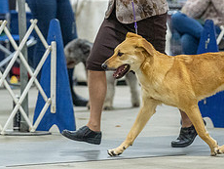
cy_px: 5
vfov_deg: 3.9
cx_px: 148
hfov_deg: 5.2
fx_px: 2481
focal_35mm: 383
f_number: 3.2
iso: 6400
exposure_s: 1/320
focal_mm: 158
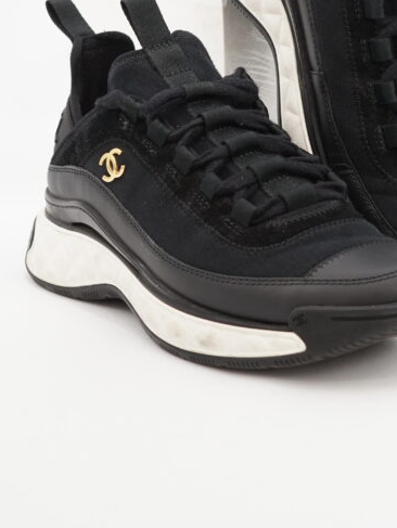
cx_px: 287
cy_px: 9
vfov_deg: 18.9
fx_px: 1542
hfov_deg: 14.6
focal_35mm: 101
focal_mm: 50
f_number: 6.3
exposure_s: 1/10
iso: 640
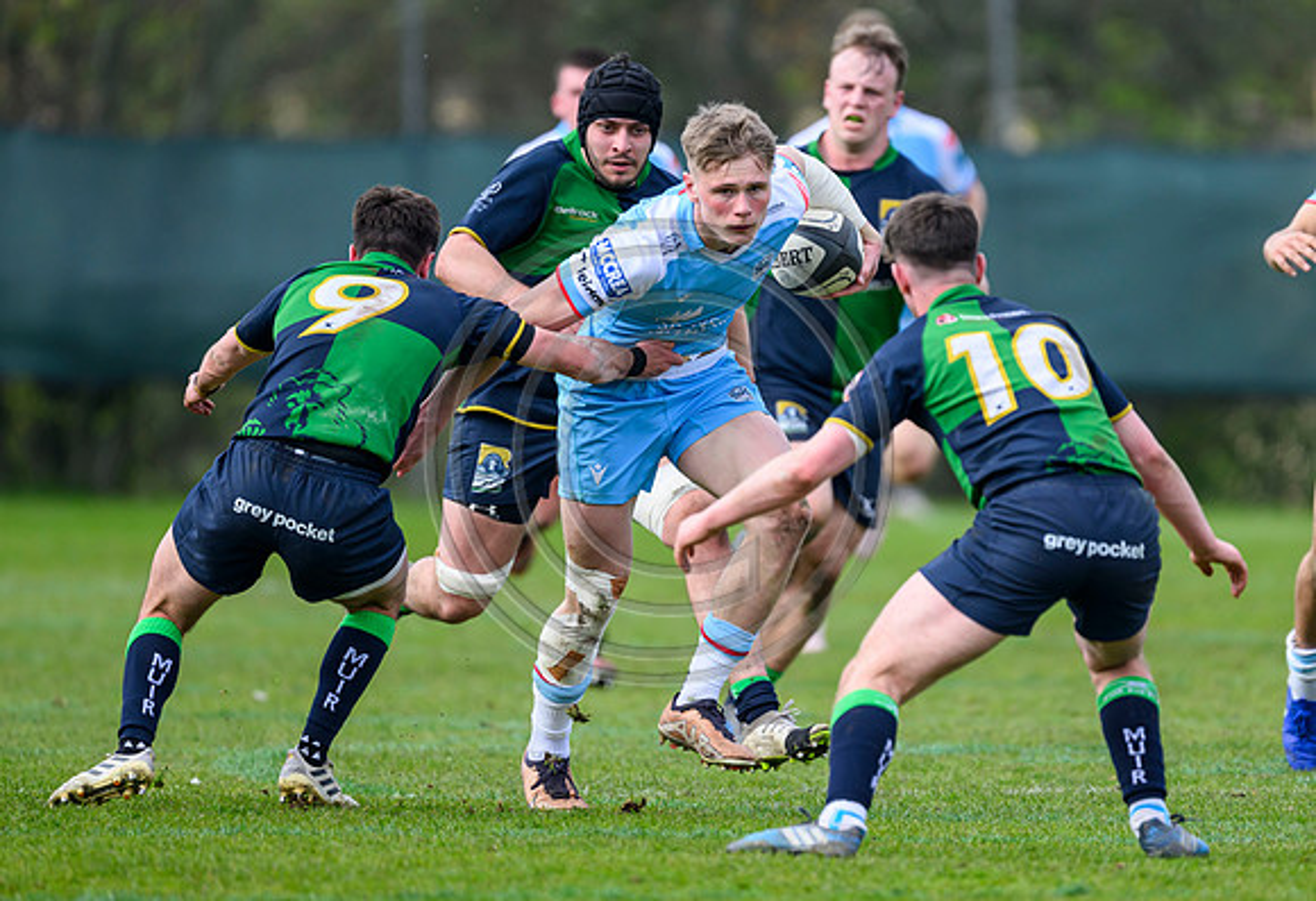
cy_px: 423
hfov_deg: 2.7
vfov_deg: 1.8
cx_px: 842
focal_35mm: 758
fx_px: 27952
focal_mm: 560
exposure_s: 1/1600
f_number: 4
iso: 500
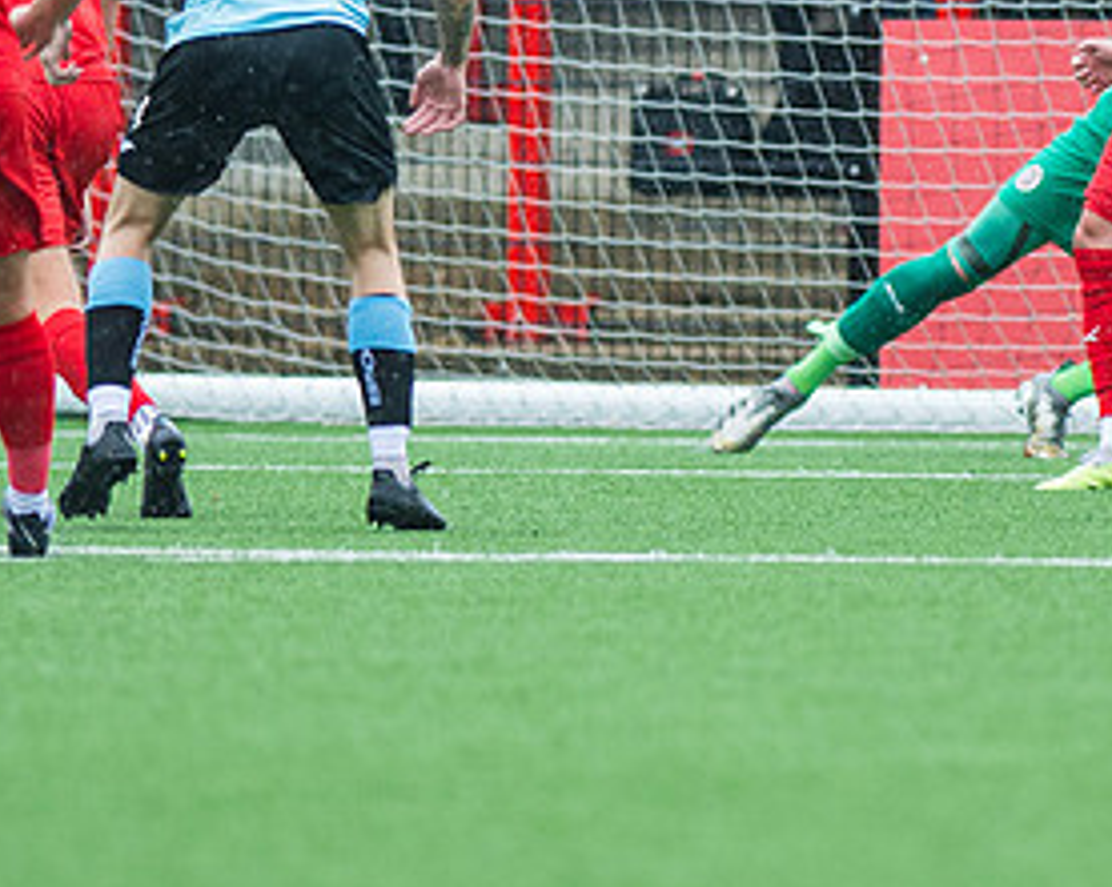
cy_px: 256
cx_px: 722
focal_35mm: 1054
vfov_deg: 1.5
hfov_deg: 1.8
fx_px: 34651
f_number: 2.8
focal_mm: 300
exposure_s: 1/2000
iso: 400
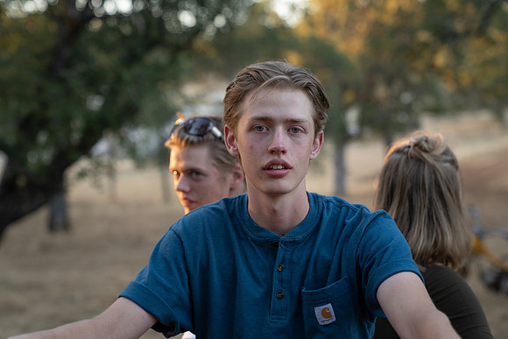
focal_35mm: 59
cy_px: 170
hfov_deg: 33.9
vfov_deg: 23.0
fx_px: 833
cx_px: 254
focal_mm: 59
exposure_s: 1/125
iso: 200
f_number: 2.8
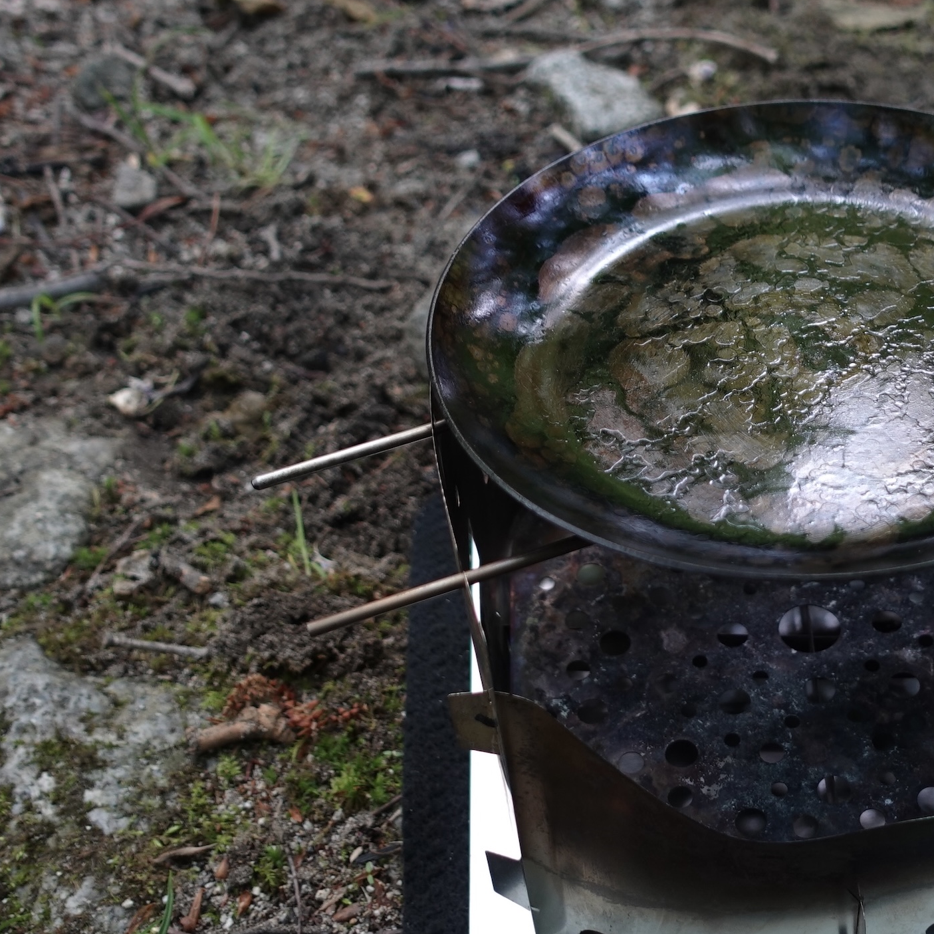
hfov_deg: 33.3
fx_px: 1496
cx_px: 791
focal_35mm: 49
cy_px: 559
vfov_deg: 34.6
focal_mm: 9.75
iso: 80
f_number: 2.2
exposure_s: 1/15
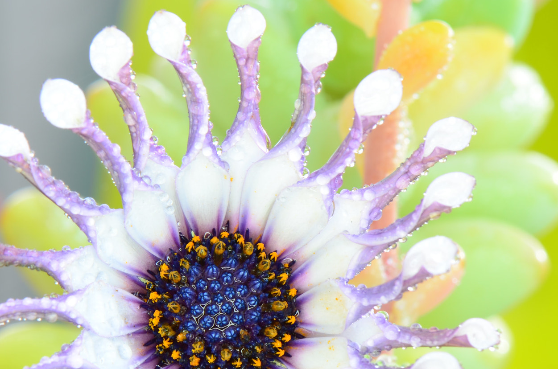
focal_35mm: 258
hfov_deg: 8.0
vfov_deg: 5.3
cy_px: 263
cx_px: 175
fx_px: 3987
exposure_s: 1/4
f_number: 18
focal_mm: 105
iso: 100
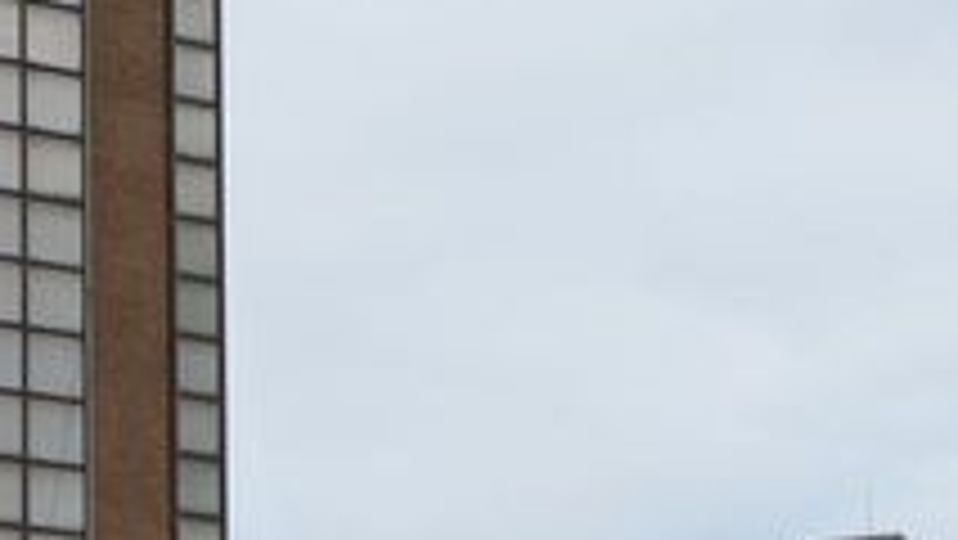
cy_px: 1035
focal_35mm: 172
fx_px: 4371
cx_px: 373
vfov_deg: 6.9
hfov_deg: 12.5
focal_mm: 7.2
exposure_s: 1/500
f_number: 3.8
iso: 125
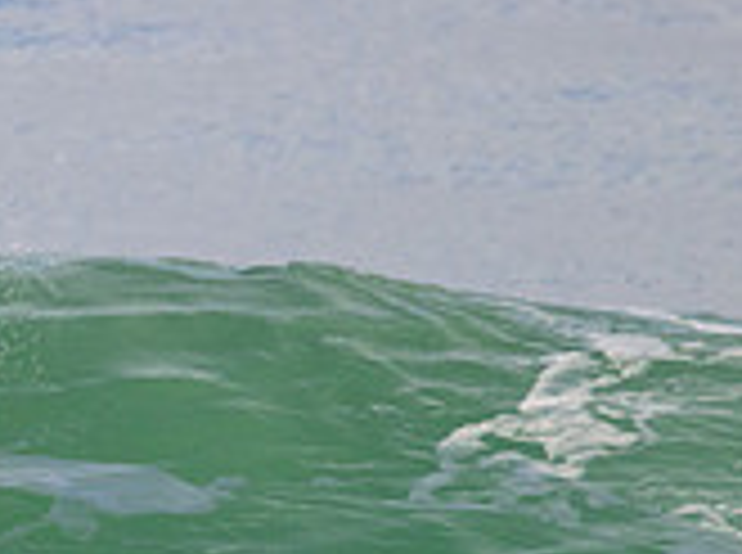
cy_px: 250
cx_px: -553
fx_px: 58006
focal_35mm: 2712
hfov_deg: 0.7
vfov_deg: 0.5
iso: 1600
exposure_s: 1/2000
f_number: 11
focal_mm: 800
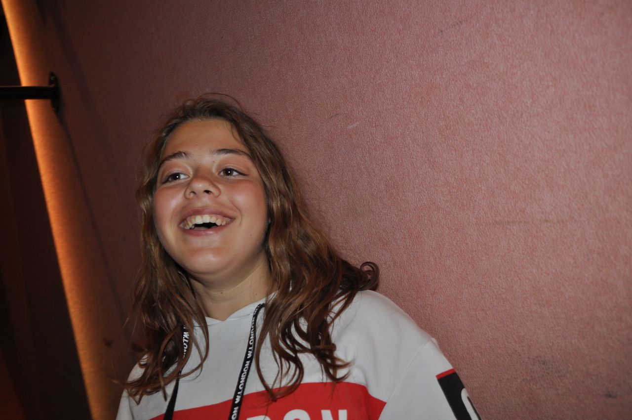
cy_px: 210
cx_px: 316
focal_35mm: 33
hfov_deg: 57.3
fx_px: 579
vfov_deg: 39.9
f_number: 3.8
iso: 400
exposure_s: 1/60
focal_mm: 22
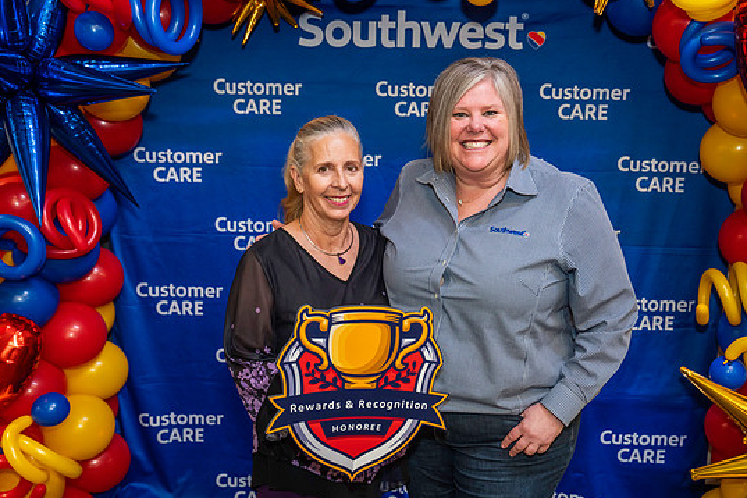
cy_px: 248
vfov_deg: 33.4
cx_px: 398
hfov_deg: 48.4
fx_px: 830
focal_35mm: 40
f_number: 4
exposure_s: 1/160
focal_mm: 37
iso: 1250
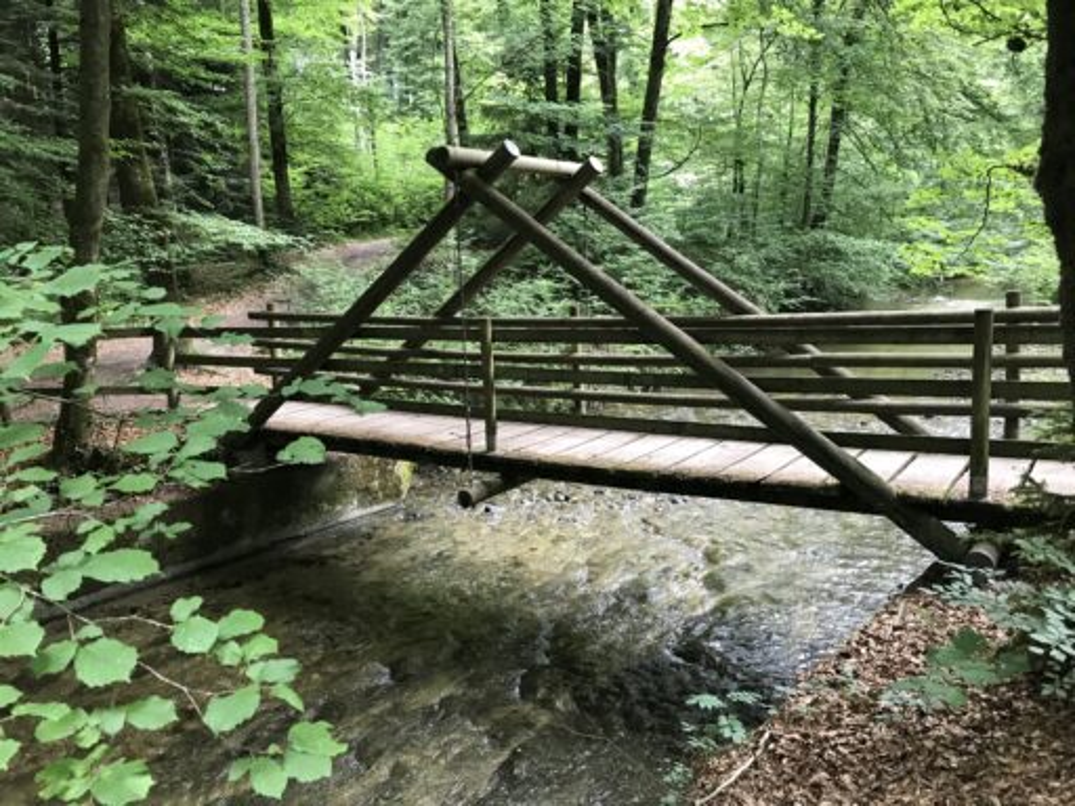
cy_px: 403
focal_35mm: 28
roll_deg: +0.8
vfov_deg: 49.7
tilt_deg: -8.9
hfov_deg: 63.4
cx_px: 538
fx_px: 870
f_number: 1.8
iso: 40
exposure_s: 1/33
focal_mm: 3.99
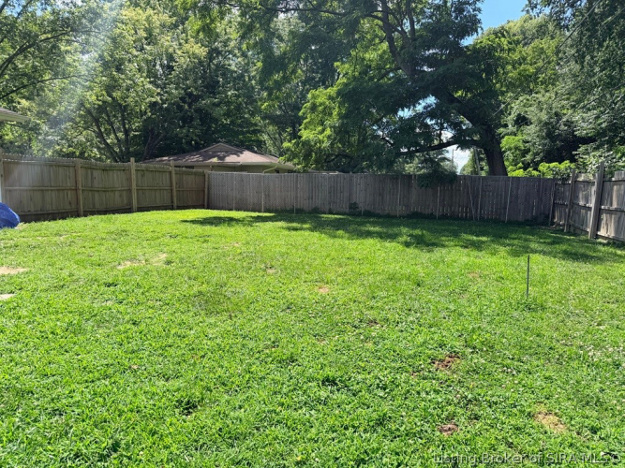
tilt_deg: -5.8
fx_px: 433
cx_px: 312
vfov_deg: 56.8
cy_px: 234
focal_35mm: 24
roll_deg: +1.0
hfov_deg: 71.6
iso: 80
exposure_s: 1/2299
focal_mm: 6.76
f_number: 1.78
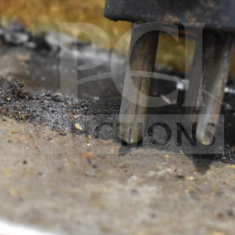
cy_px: 88
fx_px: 737
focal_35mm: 96
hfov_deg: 18.1
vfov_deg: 18.1
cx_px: 131
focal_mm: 35
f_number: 4.5
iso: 11400
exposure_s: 1/60
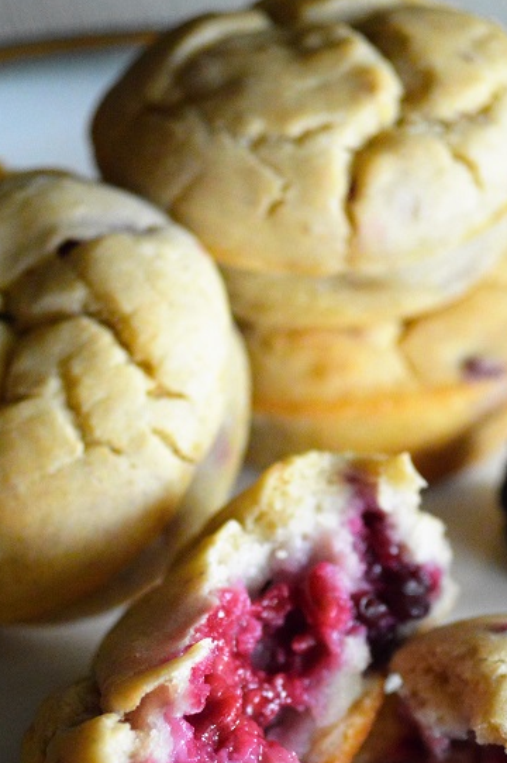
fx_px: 1692
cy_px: 554
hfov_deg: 17.0
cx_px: 293
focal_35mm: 80
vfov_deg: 25.1
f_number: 4.8
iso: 3200
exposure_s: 1/320
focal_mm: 32
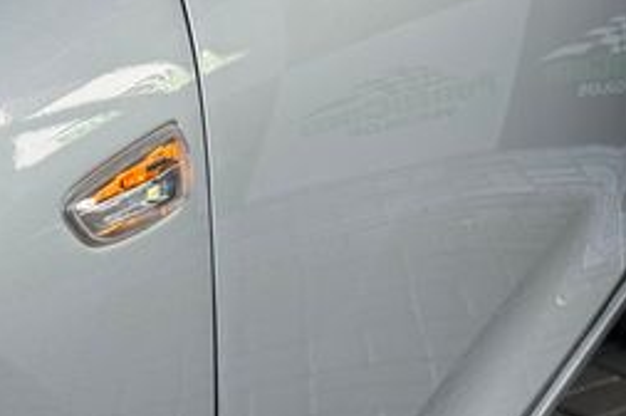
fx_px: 1615
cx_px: 317
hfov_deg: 21.9
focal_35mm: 93
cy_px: 79
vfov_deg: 14.6
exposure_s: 1/837
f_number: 1.78
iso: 64
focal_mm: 6.76
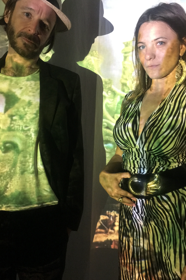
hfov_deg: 42.3
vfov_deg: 60.3
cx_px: 87
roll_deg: -0.8
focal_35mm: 31
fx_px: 240
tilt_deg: -5.2
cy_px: 142
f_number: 2.2
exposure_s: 1/17
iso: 400
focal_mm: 4.15
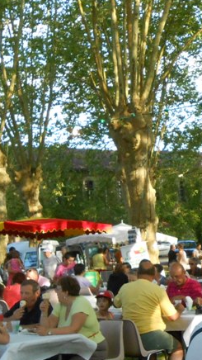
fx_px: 829
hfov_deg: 13.6
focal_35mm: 87
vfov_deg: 24.3
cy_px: 244
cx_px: 228
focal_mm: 6
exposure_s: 1/250
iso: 320
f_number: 3.9
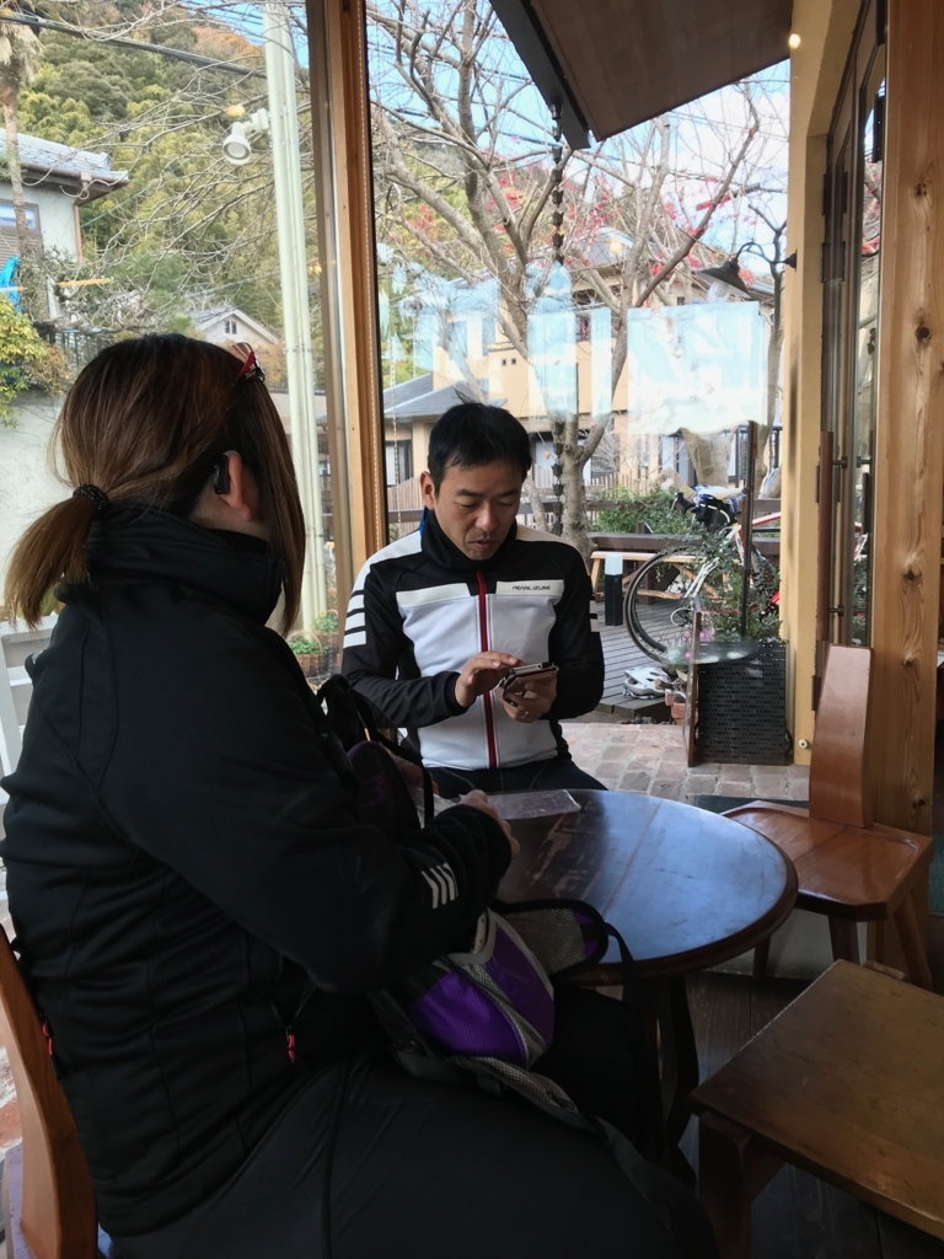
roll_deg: +1.8
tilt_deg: -9.3
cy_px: 630
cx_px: 472
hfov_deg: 49.7
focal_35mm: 28
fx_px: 1018
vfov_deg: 63.4
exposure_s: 1/120
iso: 25
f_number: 1.8
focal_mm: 3.99
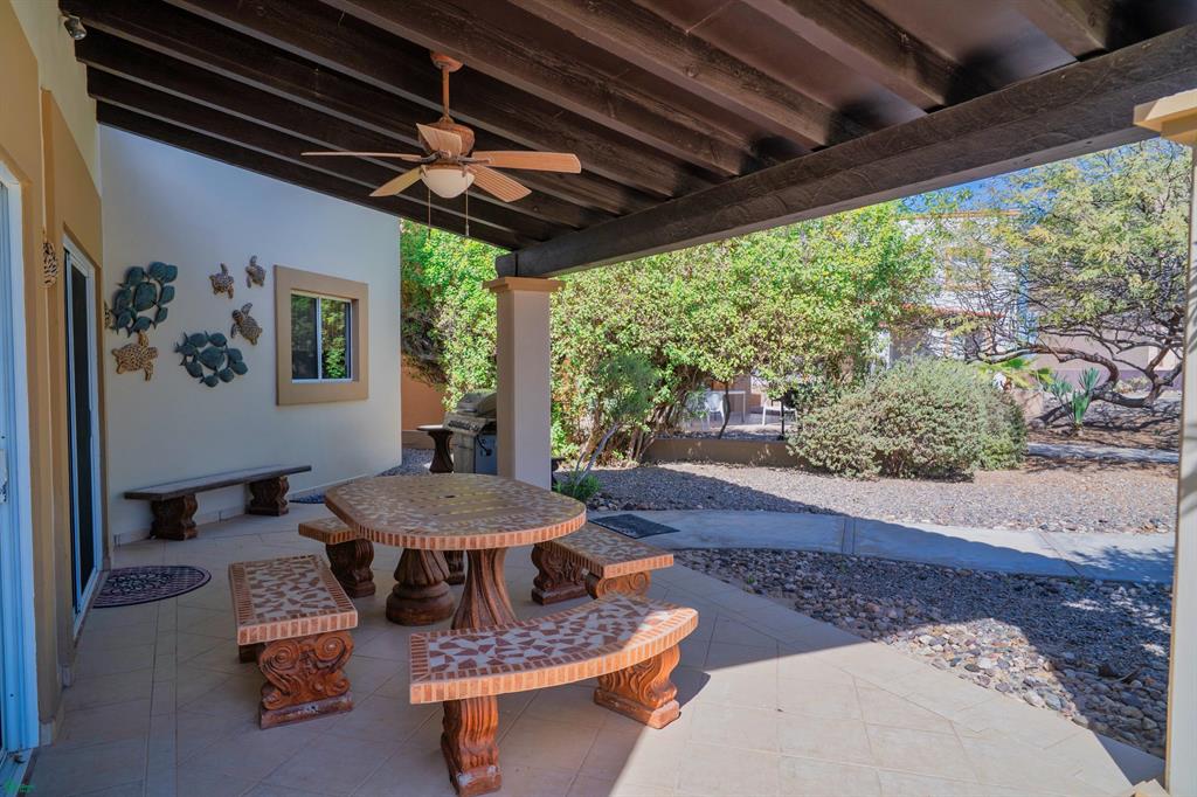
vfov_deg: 61.9
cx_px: 598
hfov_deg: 84.0
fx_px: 665
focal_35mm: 20
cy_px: 398
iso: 80
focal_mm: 20
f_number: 4.5
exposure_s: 1/500
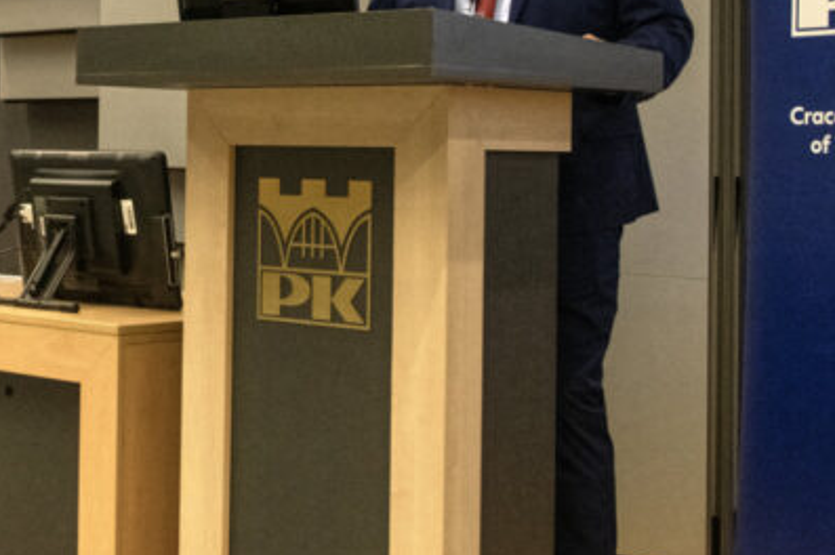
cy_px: 103
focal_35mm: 80
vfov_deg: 16.9
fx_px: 1854
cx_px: 61
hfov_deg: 24.5
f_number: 6.3
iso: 3200
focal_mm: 31
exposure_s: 1/160
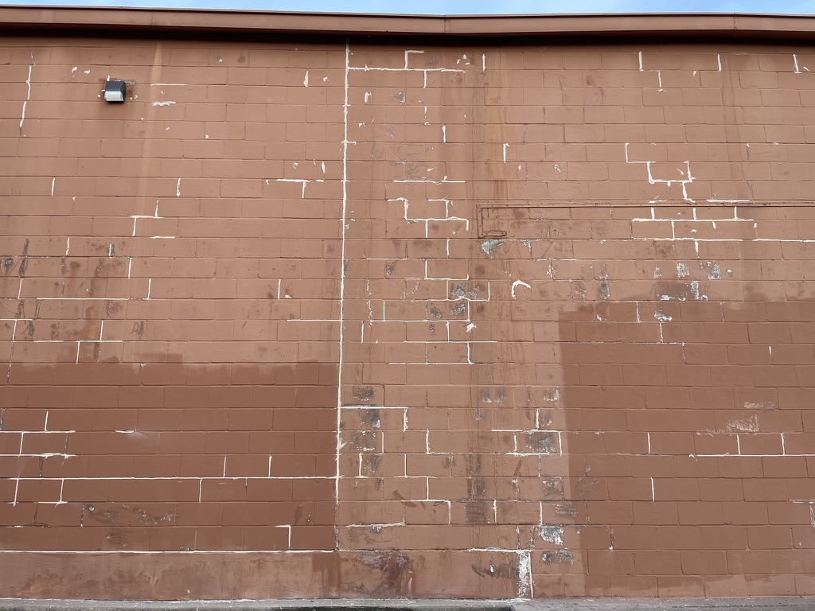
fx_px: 612
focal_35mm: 26
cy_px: 306
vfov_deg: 53.1
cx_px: 408
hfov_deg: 67.3
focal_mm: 4.2
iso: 32
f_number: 1.6
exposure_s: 1/629
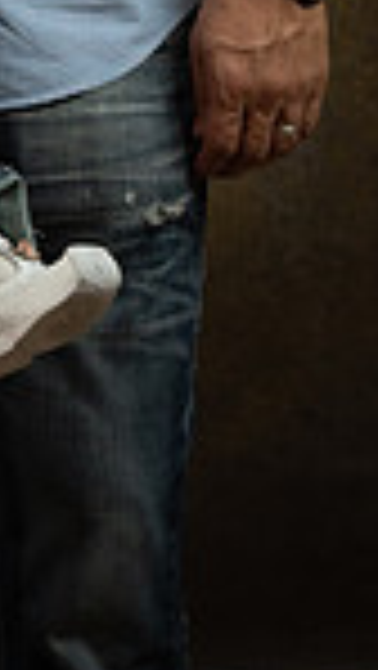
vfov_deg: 12.4
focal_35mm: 165
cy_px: -310
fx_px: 2935
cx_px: -194
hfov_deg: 7.2
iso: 1000
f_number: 5.6
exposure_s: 1/200
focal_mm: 52
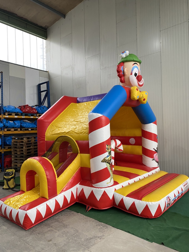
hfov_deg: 53.1
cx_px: 94
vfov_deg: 67.3
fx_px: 189
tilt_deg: +1.9
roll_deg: +1.8
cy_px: 126
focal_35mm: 26
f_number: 1.8
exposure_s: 1/62
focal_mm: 4.25
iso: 125
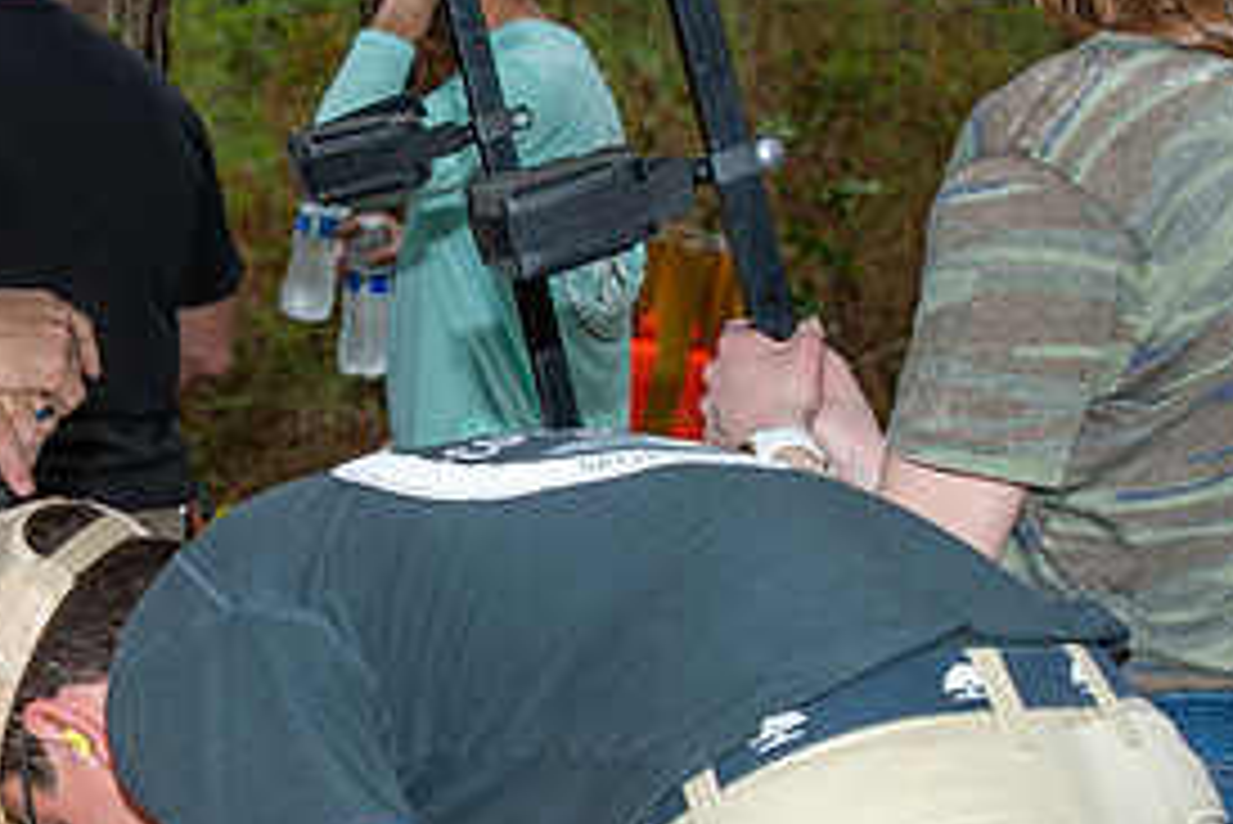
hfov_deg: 13.7
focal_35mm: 148
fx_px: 5071
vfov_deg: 9.3
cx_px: 45
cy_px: 486
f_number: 8
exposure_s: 1/160
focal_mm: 70
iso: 125
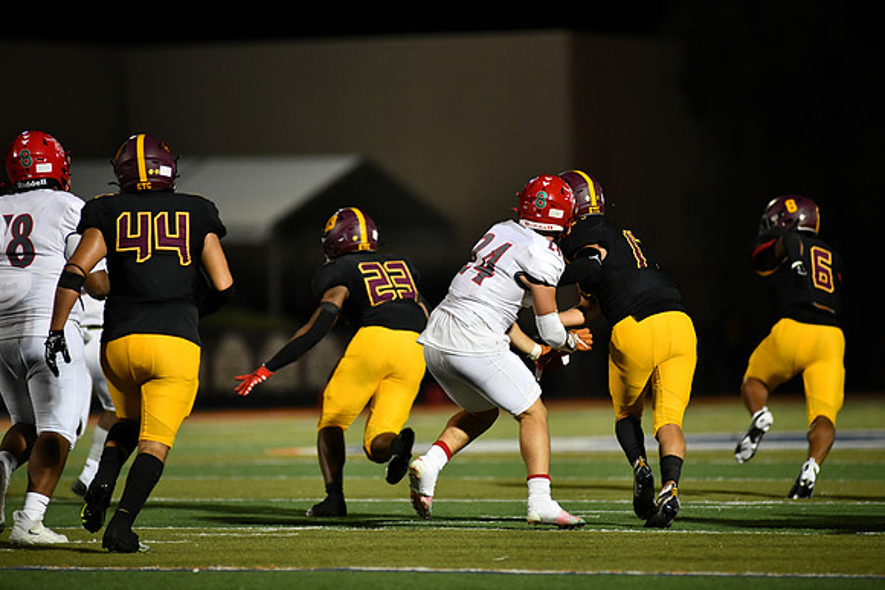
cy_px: 295
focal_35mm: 300
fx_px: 7376
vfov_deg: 4.6
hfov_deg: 6.9
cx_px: 442
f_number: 2.8
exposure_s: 1/1000
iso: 2200
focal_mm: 300
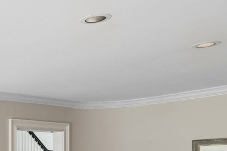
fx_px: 435
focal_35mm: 69
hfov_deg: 21.8
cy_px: 166
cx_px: -151
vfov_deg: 19.0
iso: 200
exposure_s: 1/30
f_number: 8
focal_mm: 17
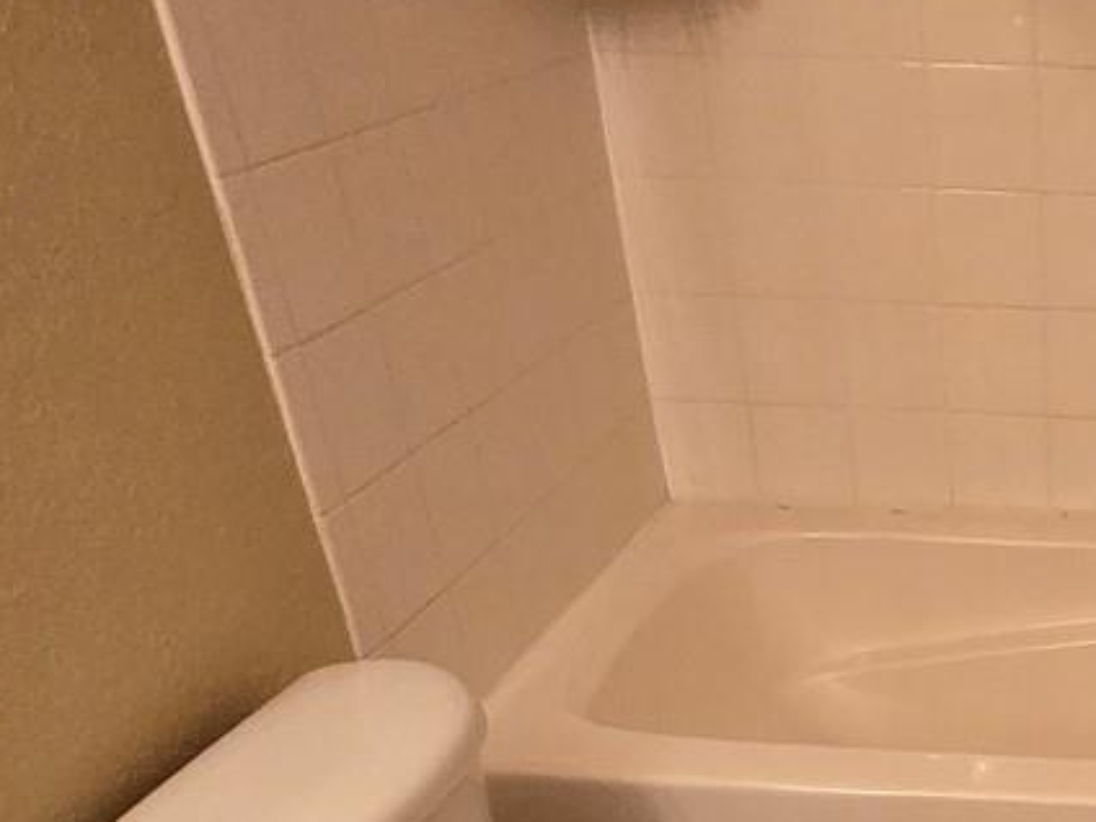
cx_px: 1171
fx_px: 1551
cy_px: 1024
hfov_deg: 34.3
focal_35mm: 49
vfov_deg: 26.0
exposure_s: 1/60
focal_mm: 1.7
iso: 200
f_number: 2.2
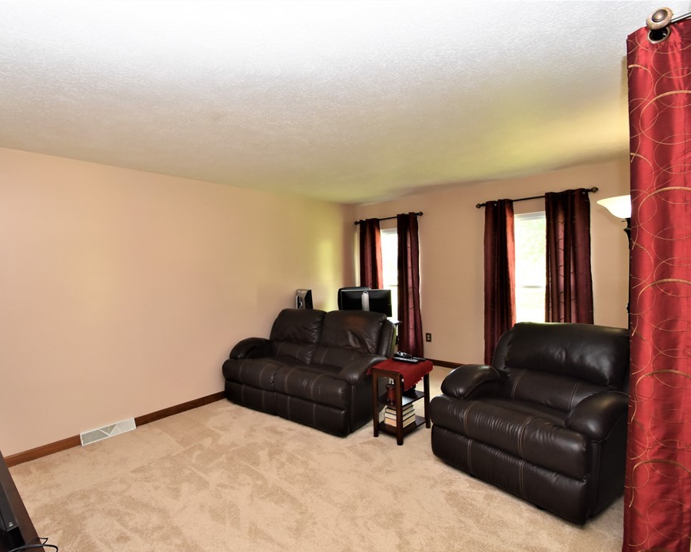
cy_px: 277
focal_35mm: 17
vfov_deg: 77.0
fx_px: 348
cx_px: 276
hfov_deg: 88.5
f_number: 8
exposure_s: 1/60
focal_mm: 10
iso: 1250
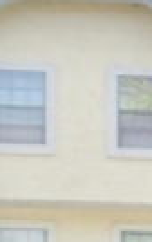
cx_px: 461
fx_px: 1091
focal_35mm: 165
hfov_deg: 7.1
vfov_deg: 11.9
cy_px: 397
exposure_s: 1/400
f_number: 3.2
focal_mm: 4.6
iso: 80
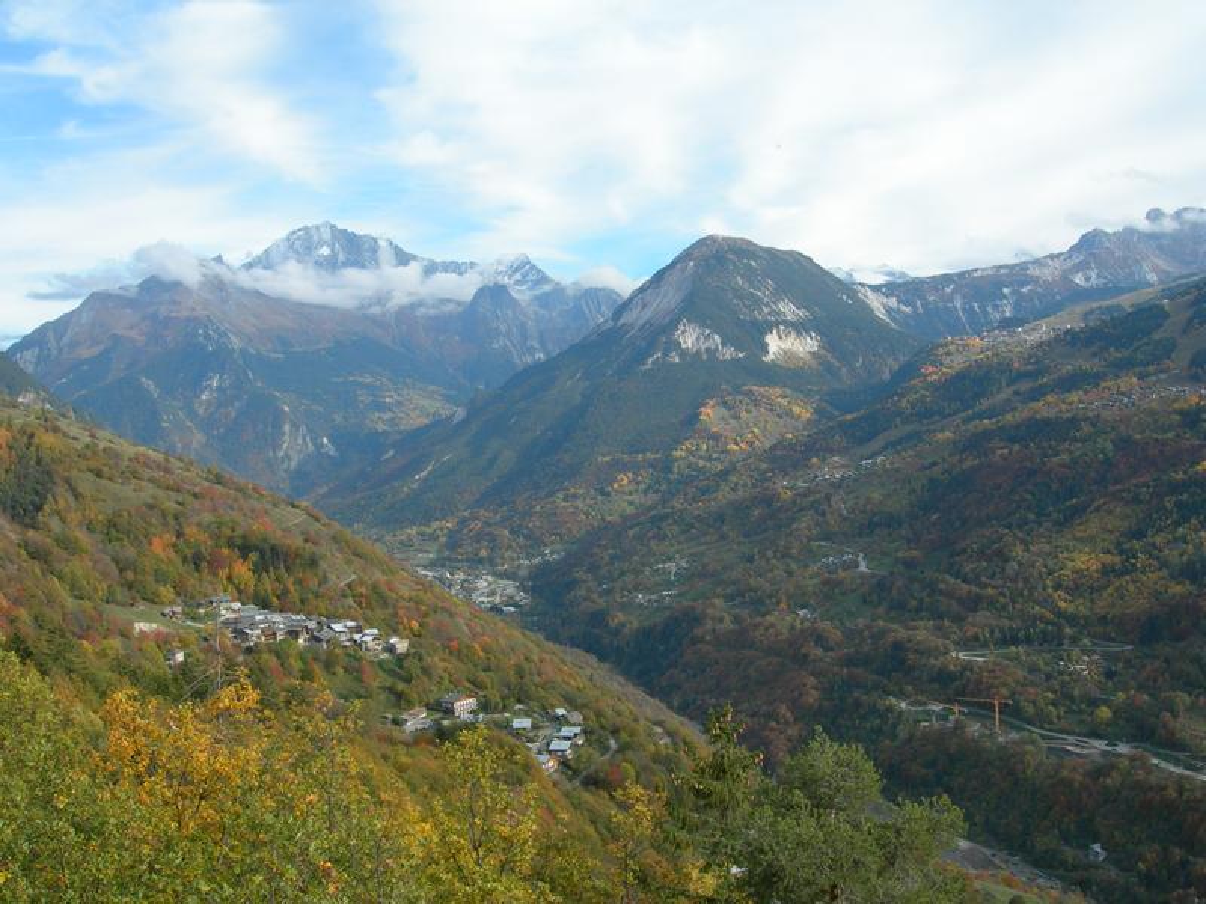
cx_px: 603
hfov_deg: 49.0
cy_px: 452
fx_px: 1324
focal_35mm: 38
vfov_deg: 37.7
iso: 50
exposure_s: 1/247
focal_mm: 7.8
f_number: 4.8
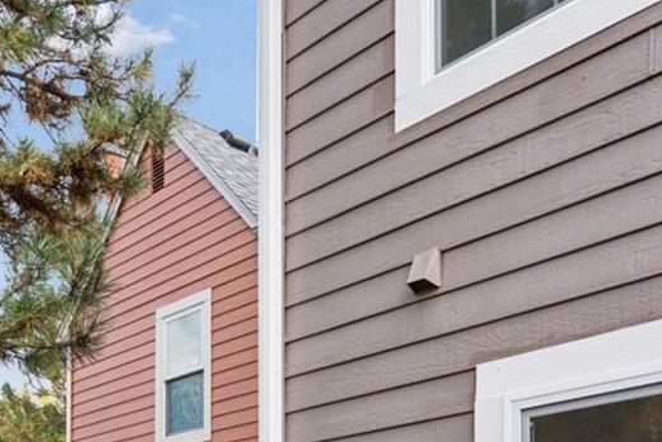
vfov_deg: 22.5
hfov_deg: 38.2
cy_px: 612
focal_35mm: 52
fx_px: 956
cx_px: 305
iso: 400
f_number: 9
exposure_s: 1/250
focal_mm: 17
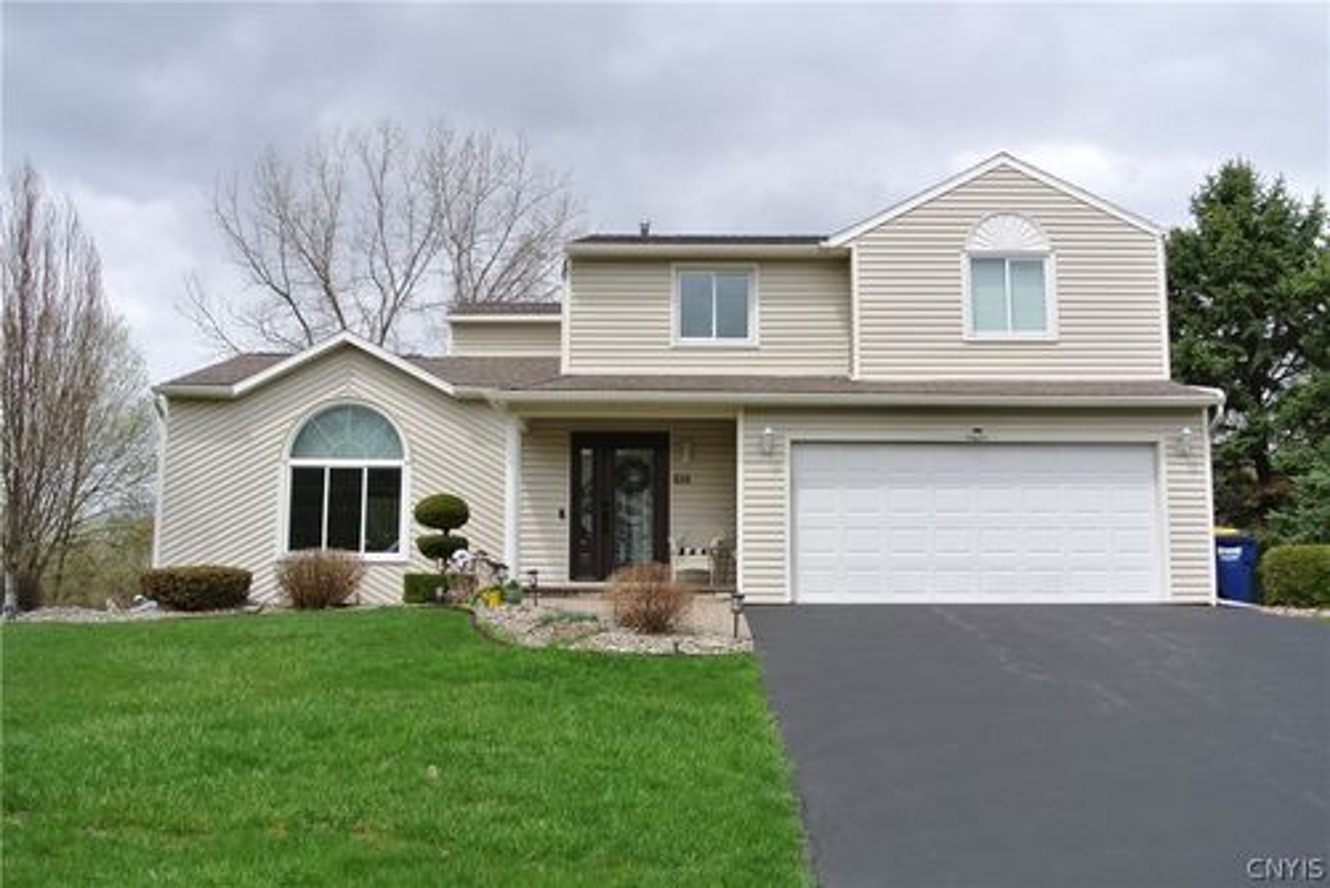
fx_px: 1331
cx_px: 665
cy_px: 444
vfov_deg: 36.9
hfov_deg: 53.1
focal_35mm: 36
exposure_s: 1/500
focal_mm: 13.6
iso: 100
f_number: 4.5
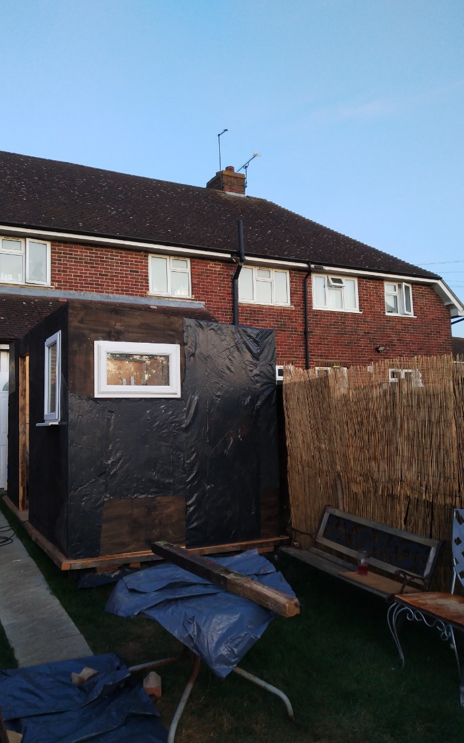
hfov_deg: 39.4
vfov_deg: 59.7
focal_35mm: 32
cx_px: 214
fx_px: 647
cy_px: 370
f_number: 1.8
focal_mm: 3.95
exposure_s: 1/50
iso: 152
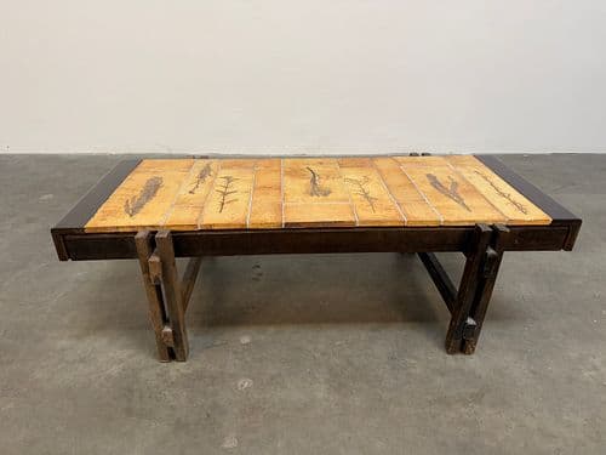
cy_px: 228
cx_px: 303
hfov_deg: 71.6
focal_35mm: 24
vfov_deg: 56.8
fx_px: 420
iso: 200
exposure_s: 1/120
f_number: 1.78
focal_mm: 6.76
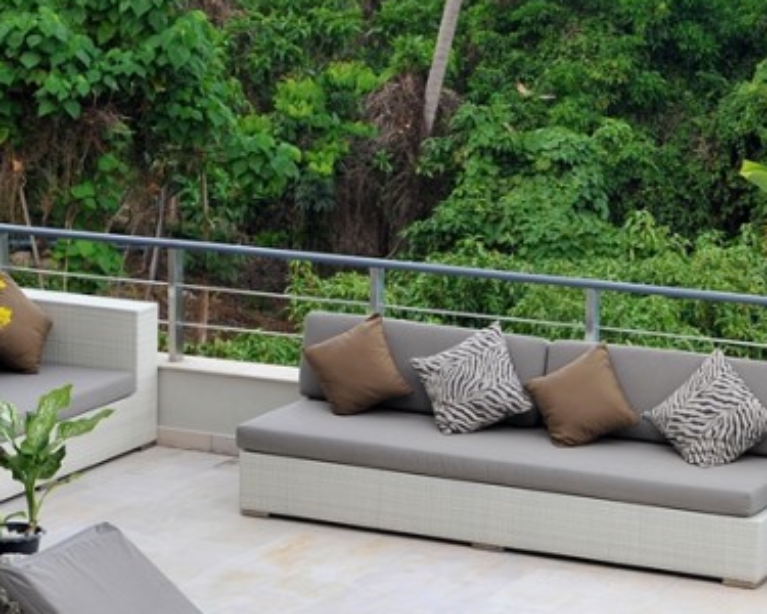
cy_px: 575
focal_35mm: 128
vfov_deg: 12.0
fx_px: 2906
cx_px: 452
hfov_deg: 15.0
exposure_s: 1/125
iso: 400
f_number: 9
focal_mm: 50
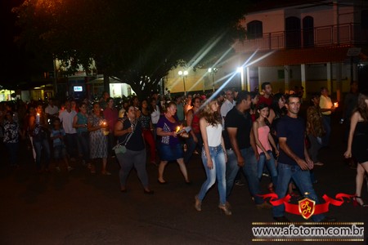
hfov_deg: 42.3
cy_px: 122
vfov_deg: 28.9
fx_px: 475
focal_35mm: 46
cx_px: 184
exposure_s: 1/60
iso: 3200
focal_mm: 31
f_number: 4
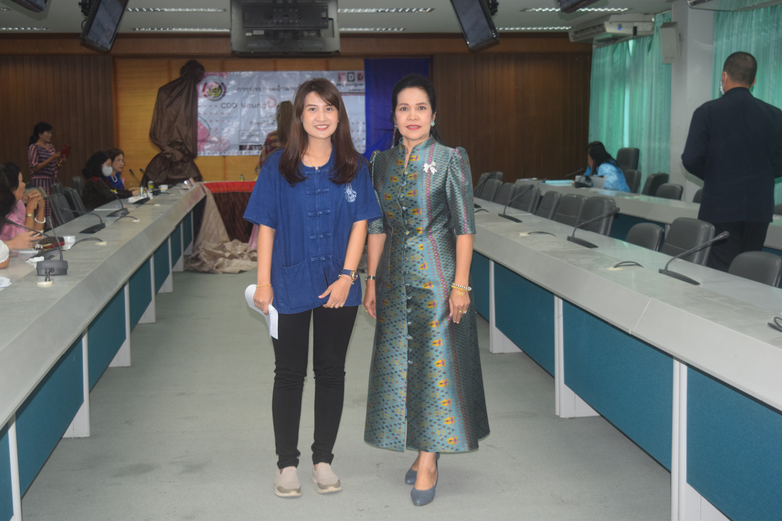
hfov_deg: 38.9
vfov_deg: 26.5
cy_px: 260
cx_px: 391
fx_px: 1108
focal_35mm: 51
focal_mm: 34
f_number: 5
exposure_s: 1/100
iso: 800
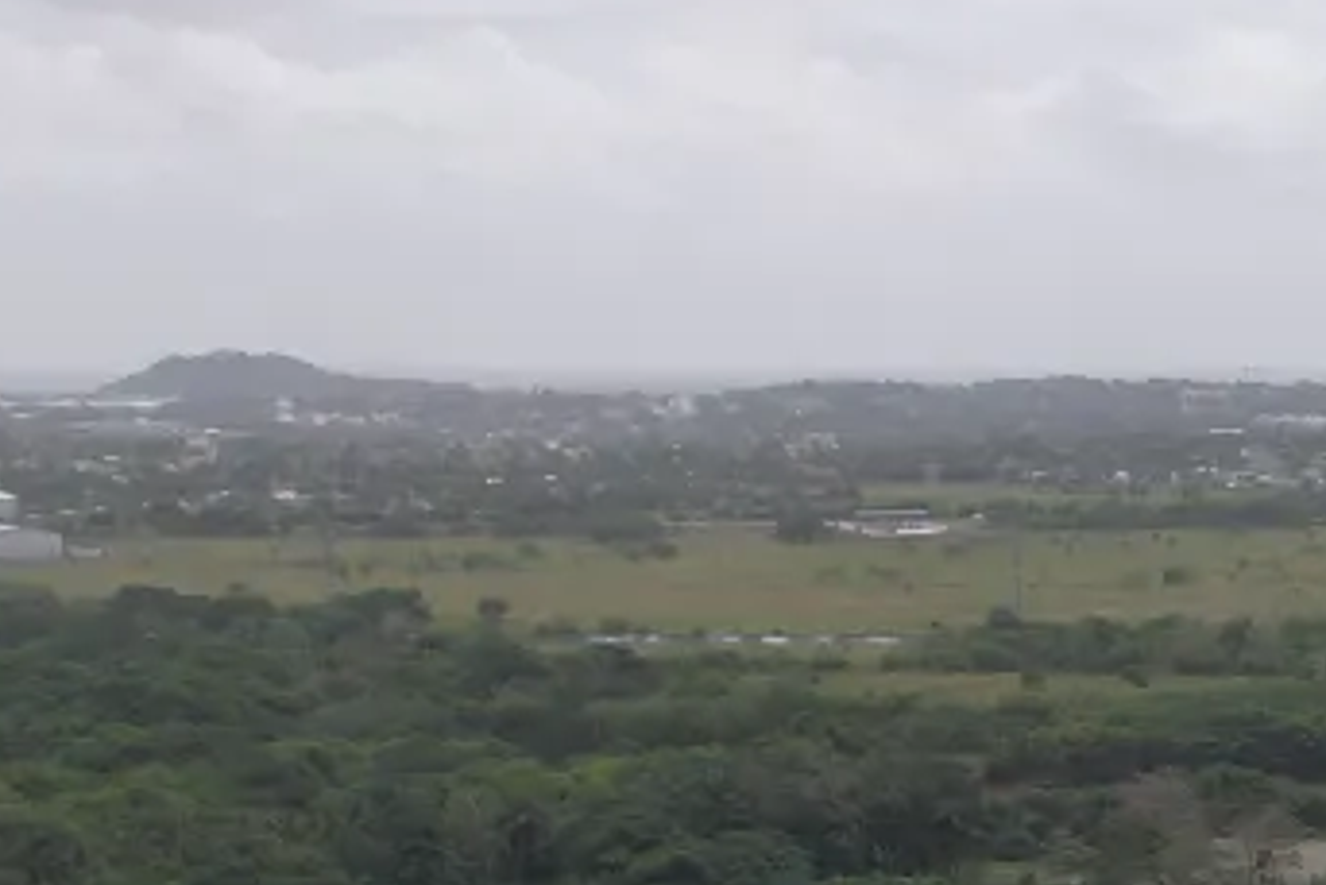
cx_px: 2370
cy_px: 1461
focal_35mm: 123
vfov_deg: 10.6
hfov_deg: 14.6
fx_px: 4532
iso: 100
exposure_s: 1/80
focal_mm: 8.38
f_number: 2.8
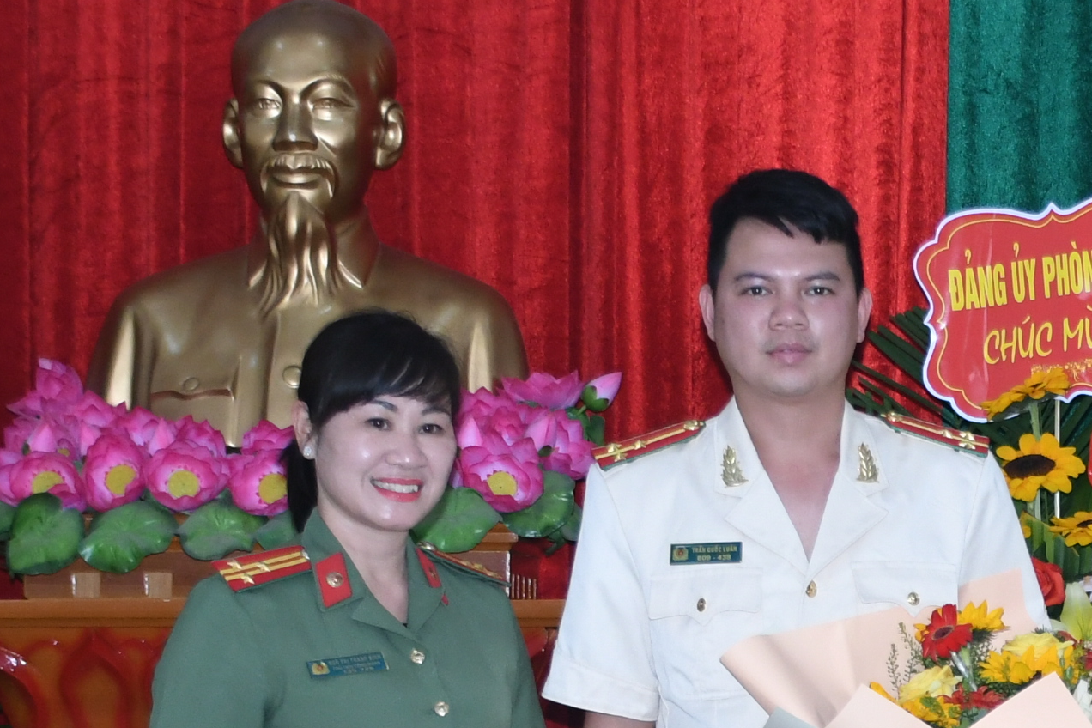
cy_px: 788
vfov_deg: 10.6
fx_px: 3882
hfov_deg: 15.7
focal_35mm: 128
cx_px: 1112
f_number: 3.8
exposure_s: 1/200
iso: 1000
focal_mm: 26
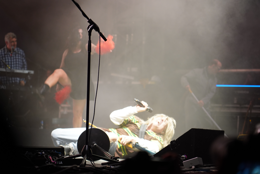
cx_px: 130
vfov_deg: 13.0
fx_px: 758
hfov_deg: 19.5
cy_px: 87
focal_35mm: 105
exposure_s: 1/160
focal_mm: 105
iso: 2000
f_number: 4
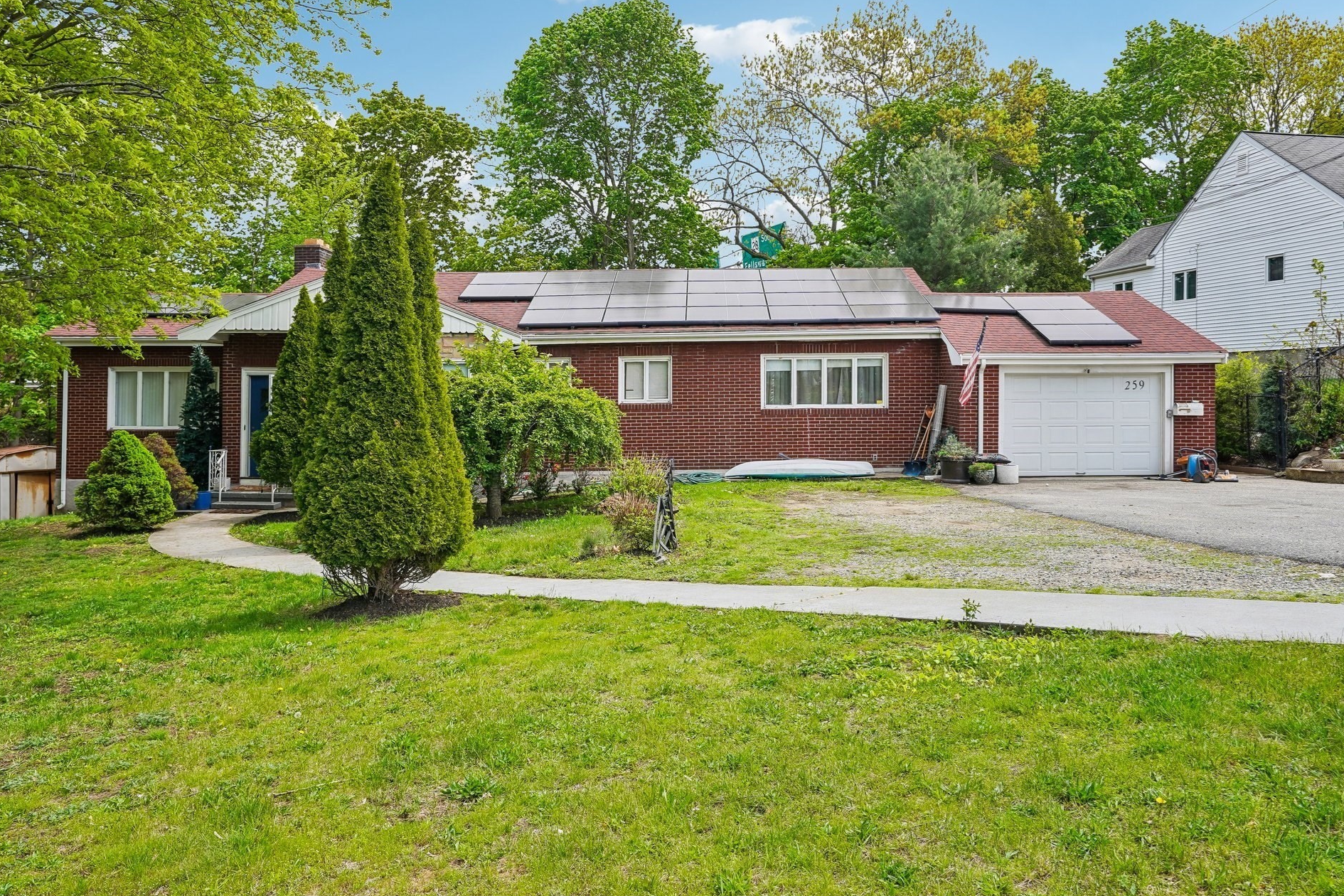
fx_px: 971
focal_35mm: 26
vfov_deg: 49.5
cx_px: 673
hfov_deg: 69.4
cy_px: 421
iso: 100
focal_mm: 24
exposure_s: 1/80
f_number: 9
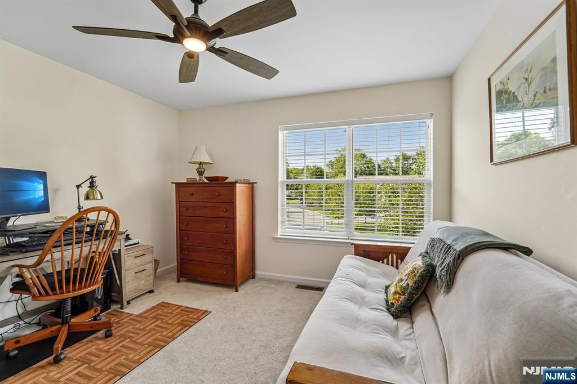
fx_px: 224
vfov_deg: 81.2
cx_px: 288
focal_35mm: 14
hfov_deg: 104.3
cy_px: 192
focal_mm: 14
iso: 400
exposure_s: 1/60
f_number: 8
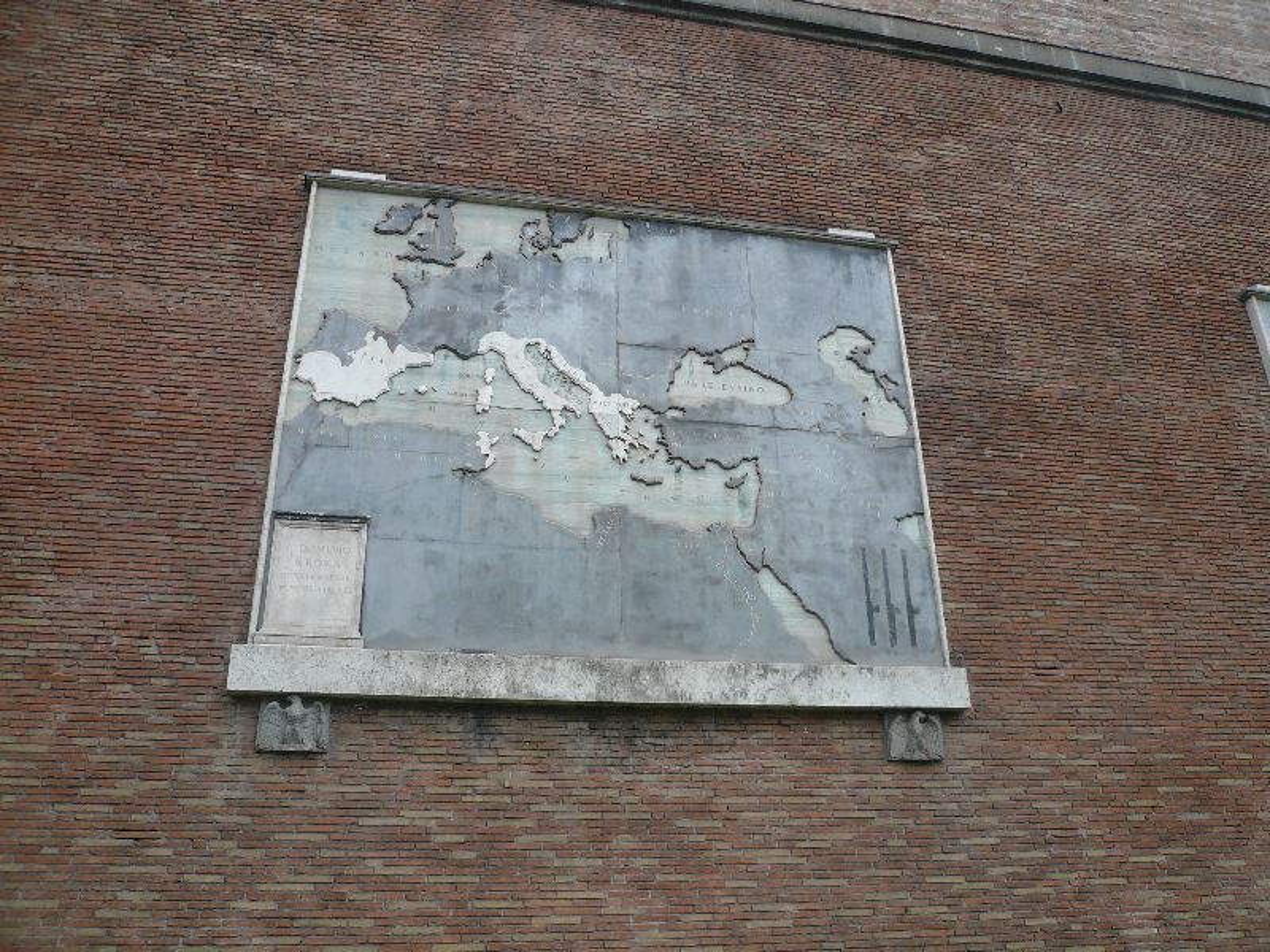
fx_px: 1027
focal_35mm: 28
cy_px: 476
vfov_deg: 49.7
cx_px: 635
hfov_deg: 63.4
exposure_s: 1/500
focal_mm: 4.6
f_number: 2.8
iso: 100
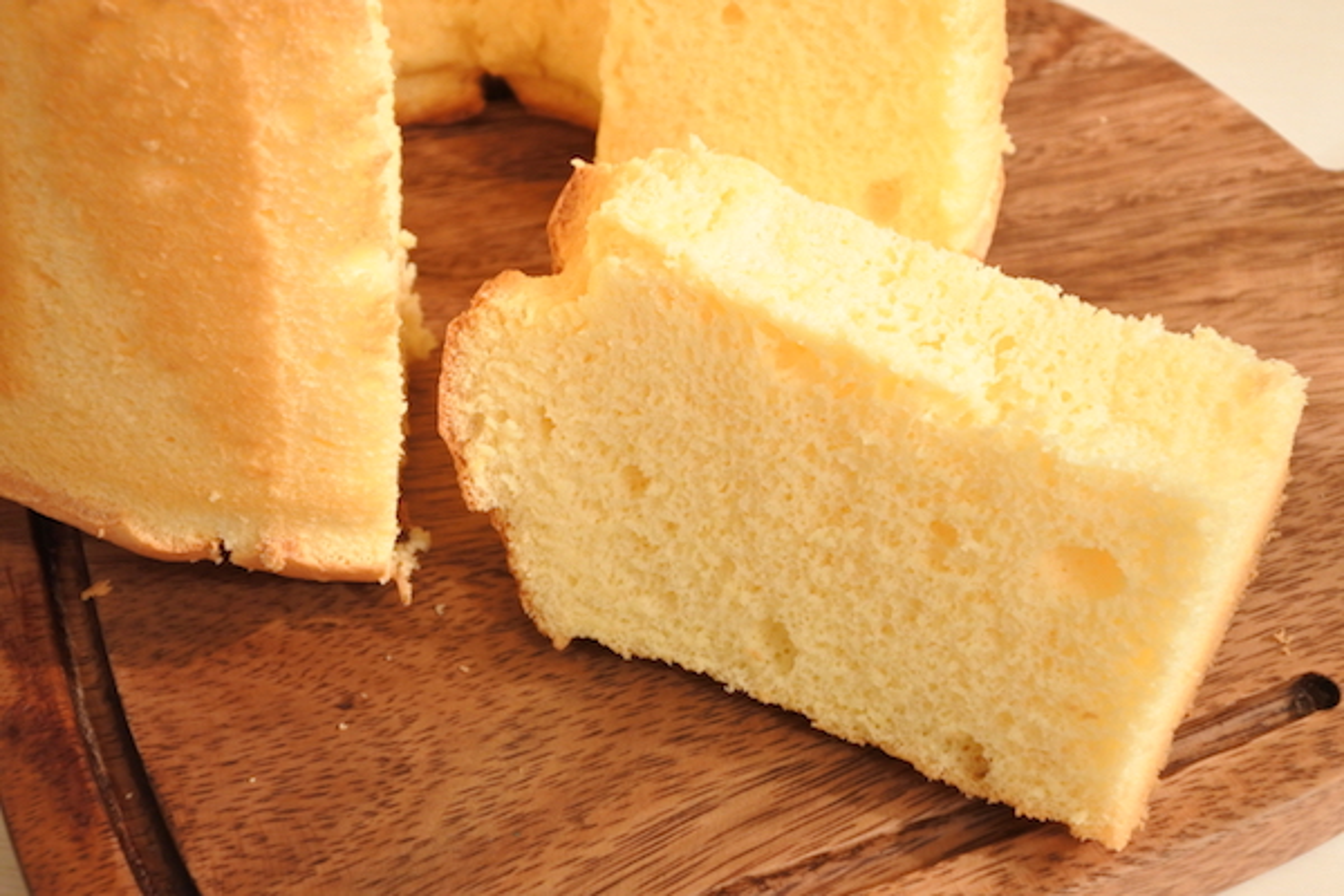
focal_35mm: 56
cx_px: 672
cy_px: 448
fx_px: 2091
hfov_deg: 35.6
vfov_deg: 24.2
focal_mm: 21
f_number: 5.6
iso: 800
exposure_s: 2
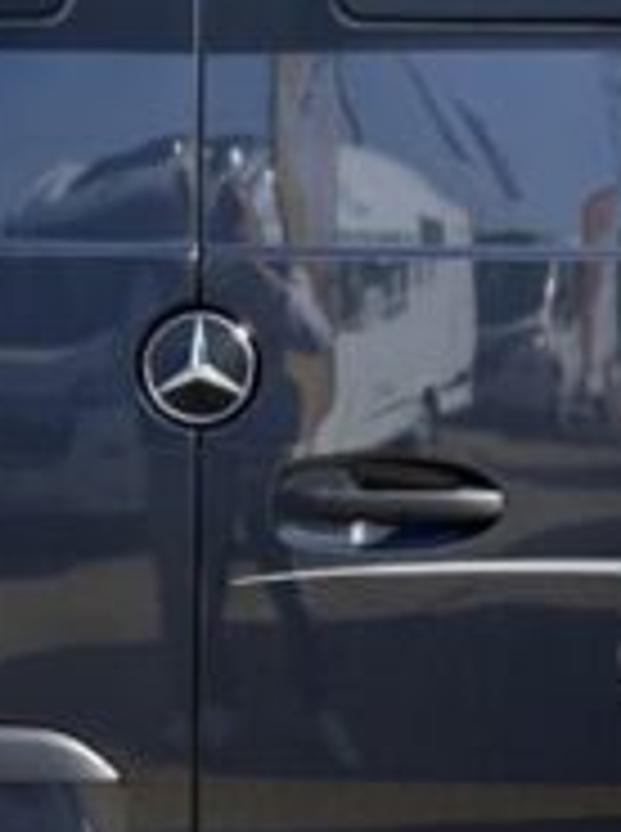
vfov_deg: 18.8
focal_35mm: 104
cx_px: 166
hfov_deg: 14.1
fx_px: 2496
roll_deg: +0.6
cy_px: 207
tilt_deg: -3.0
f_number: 1.78
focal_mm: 6.86
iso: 80
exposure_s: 1/3247
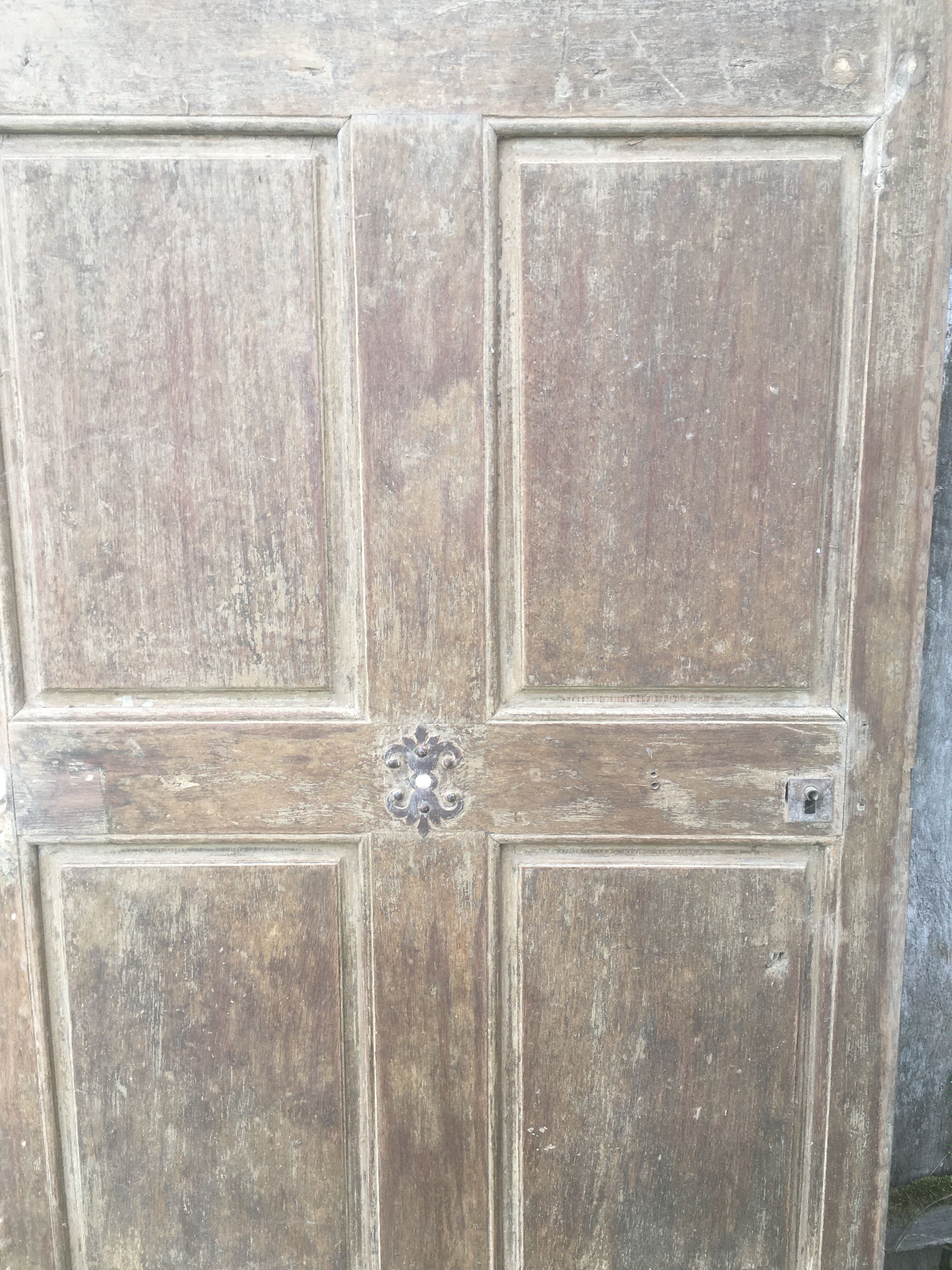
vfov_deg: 61.7
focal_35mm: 29
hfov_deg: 48.2
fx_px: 1063
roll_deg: -1.2
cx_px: 476
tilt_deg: -18.2
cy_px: 635
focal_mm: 4.15
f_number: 2.2
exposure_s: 1/183
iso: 25
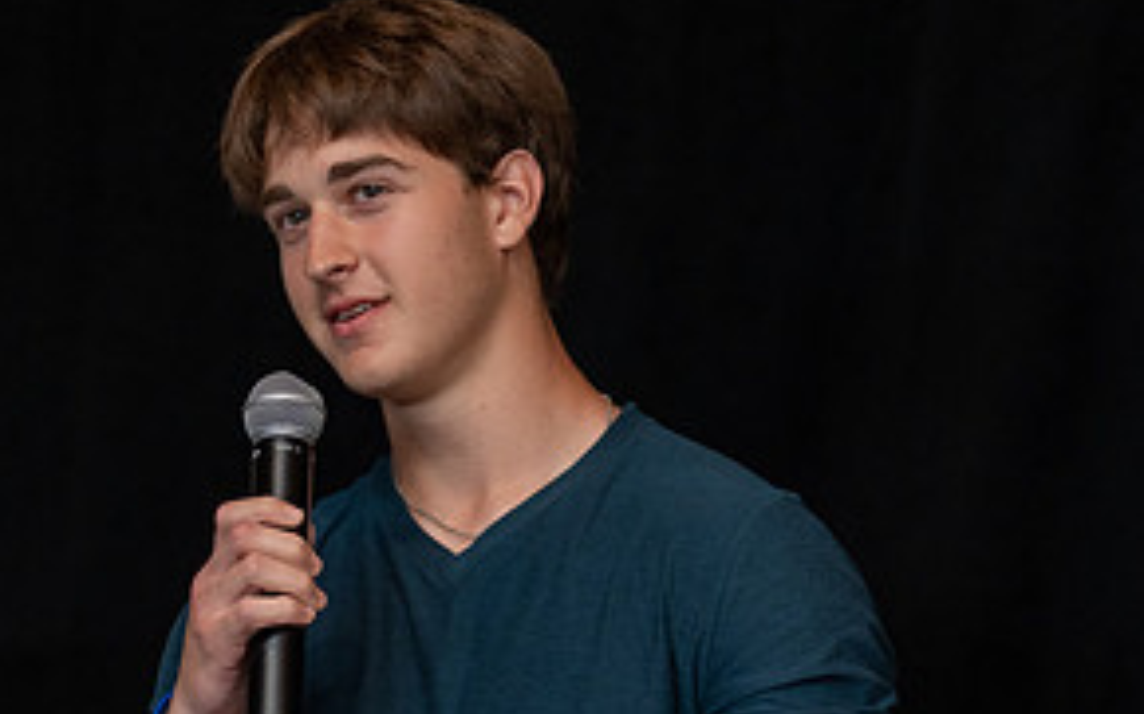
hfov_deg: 14.0
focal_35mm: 149
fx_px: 4644
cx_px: 815
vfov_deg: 8.8
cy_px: 537
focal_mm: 50
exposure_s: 1/320
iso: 400
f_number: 1.2
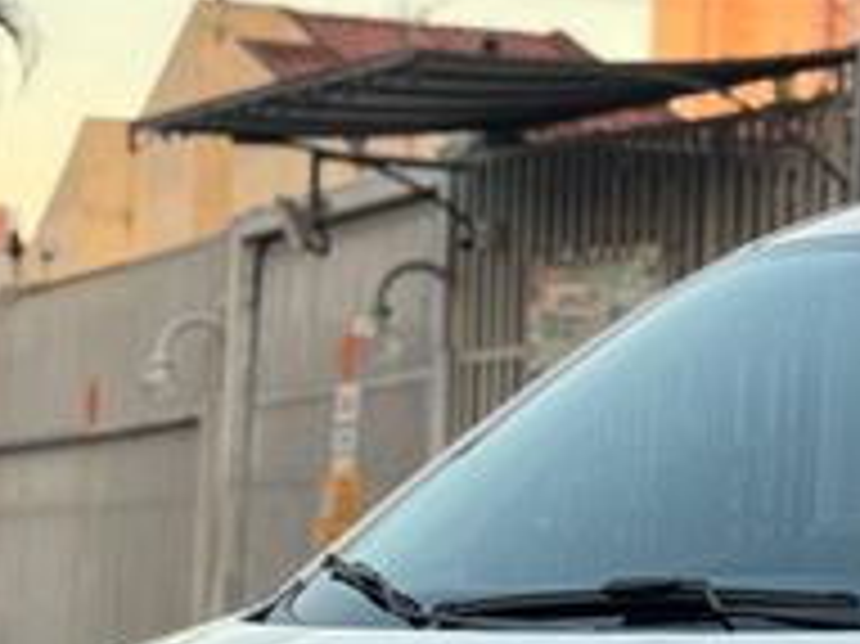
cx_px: 1013
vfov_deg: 7.2
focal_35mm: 204
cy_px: 770
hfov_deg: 9.6
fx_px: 5065
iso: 64
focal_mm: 6.76
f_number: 1.78
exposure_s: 1/300
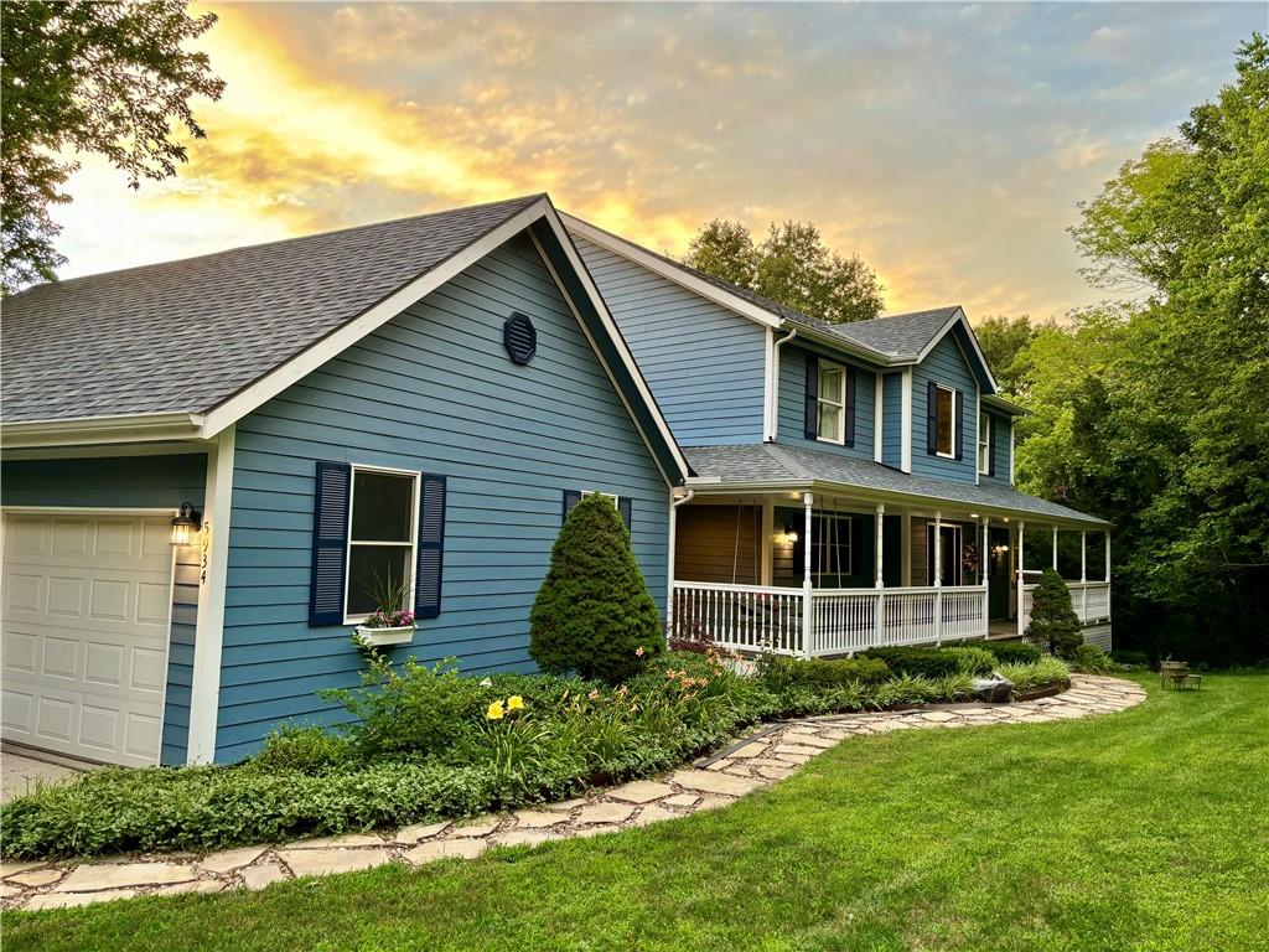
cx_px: 634
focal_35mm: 26
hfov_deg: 67.3
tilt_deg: +4.2
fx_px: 953
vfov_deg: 53.1
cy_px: 476
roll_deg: -1.8
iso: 125
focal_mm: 5.96
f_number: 1.6
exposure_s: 1/97
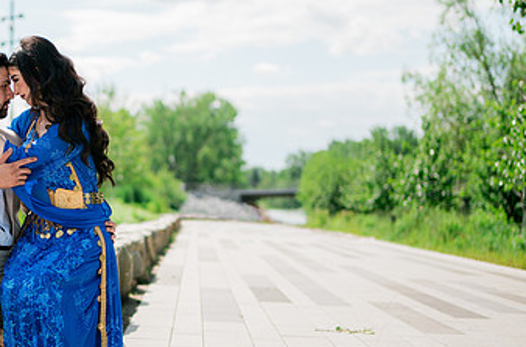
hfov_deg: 27.7
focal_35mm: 71
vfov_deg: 19.1
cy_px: 180
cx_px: 73
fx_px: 1034
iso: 125
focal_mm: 35
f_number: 1.2
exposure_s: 1/8000
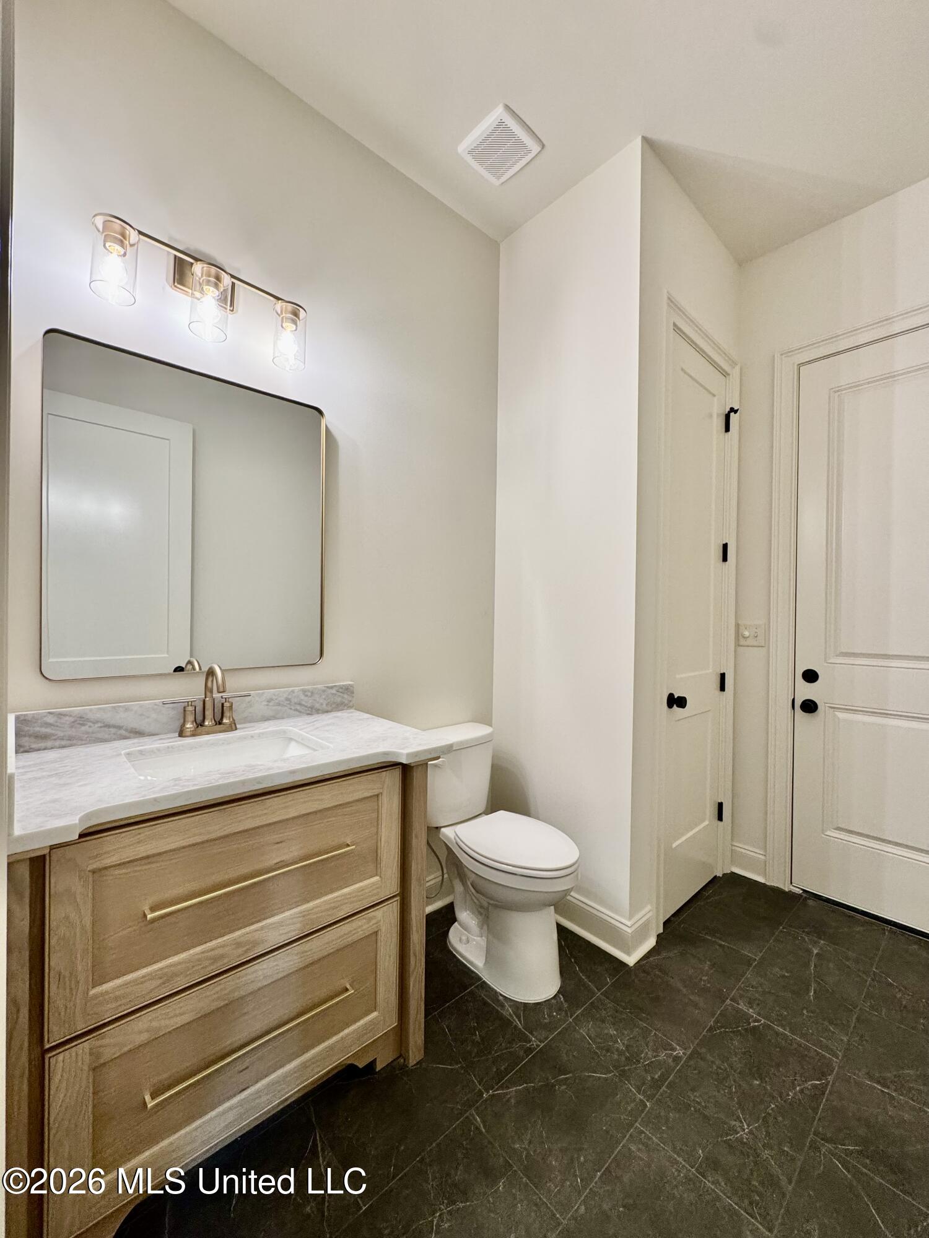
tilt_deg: -0.9
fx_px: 501
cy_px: 619
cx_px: 464
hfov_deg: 85.7
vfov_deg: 102.1
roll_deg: -0.6
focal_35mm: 14
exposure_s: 1/120
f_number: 2.2
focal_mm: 2.22
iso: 200
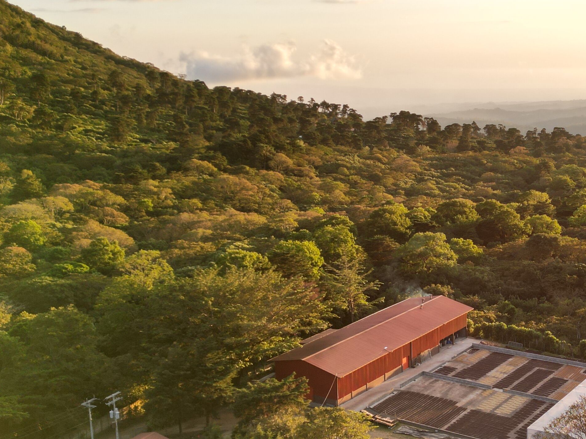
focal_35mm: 51
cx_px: 464
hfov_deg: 36.3
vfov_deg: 28.5
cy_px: 253
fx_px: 863
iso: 100
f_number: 1.7
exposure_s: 1/800
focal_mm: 6.72
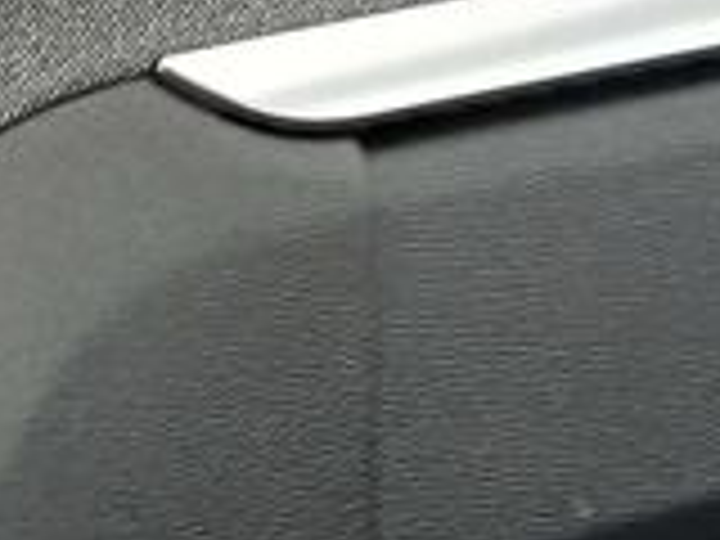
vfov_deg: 9.5
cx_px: -1112
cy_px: 86
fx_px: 3245
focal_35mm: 156
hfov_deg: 10.5
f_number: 2
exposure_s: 1/24
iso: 200
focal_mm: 4.6
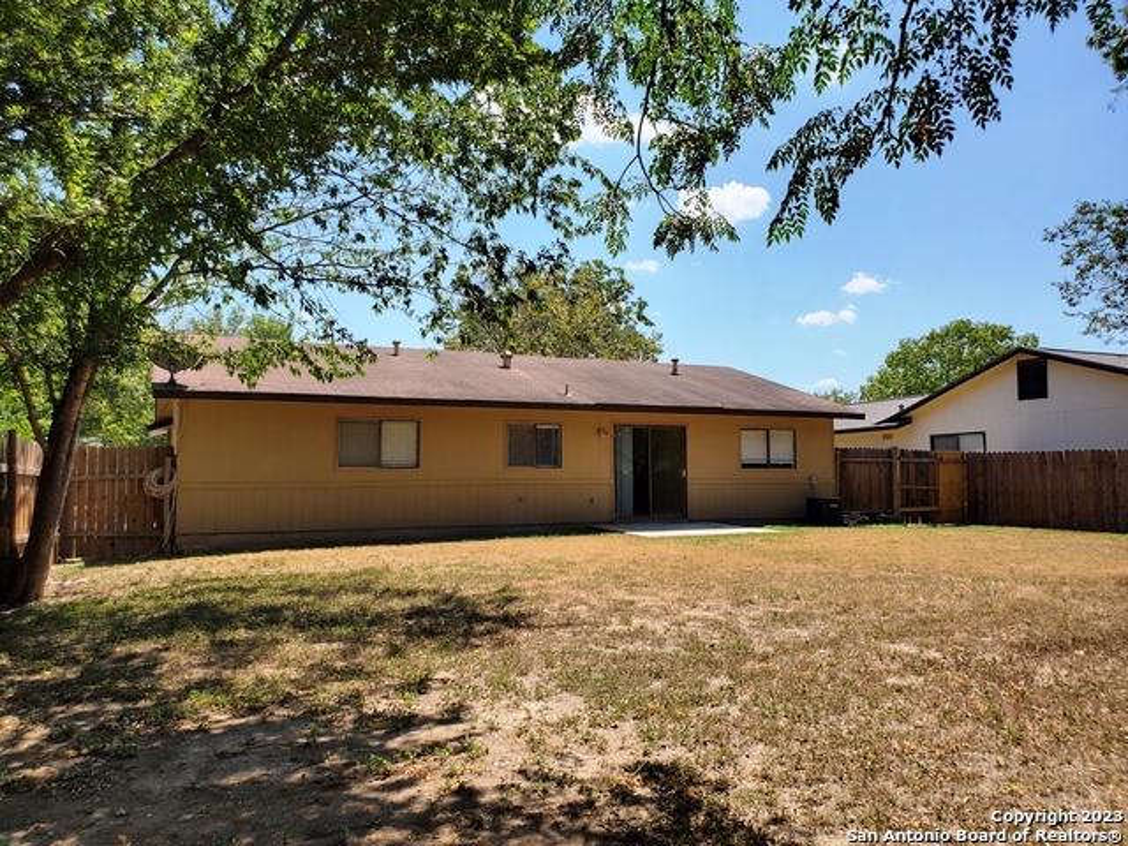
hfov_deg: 67.3
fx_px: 847
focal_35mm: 26
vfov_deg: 53.1
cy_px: 423
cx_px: 564
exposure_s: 1/1632
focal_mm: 4.3
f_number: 2.4
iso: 50
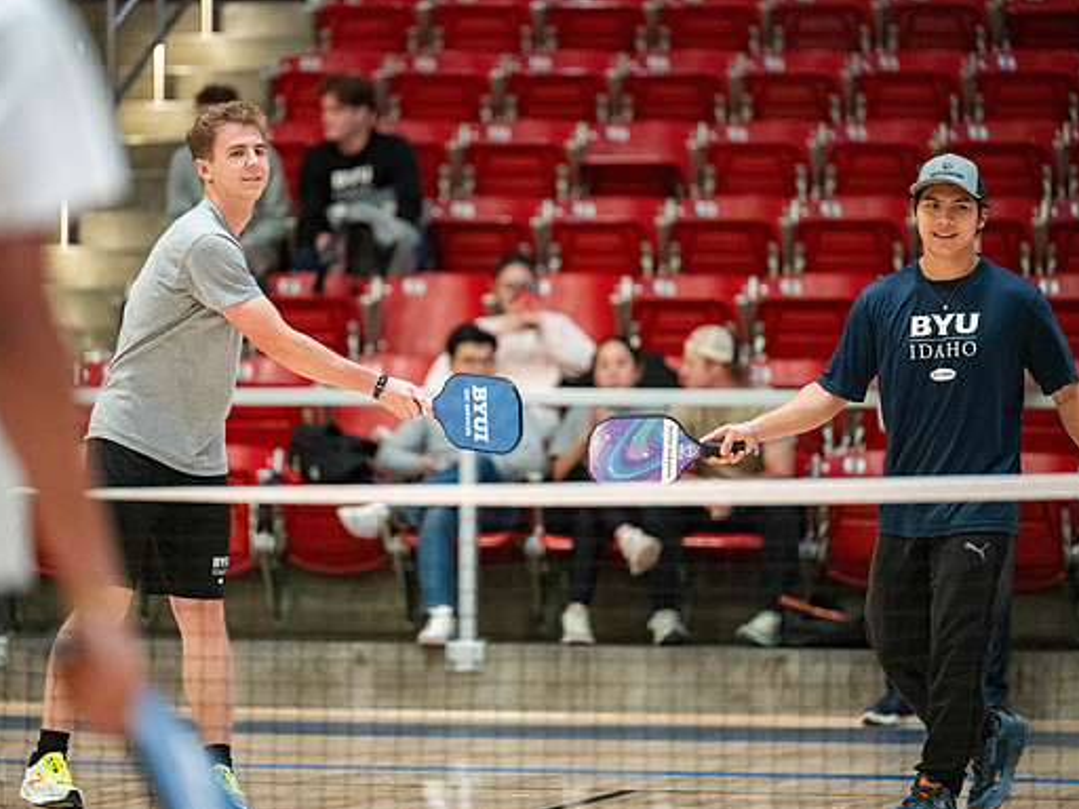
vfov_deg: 6.8
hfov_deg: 9.1
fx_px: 6795
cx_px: 499
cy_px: 406
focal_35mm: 218
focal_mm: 200
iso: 5000
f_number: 2.8
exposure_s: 1/500
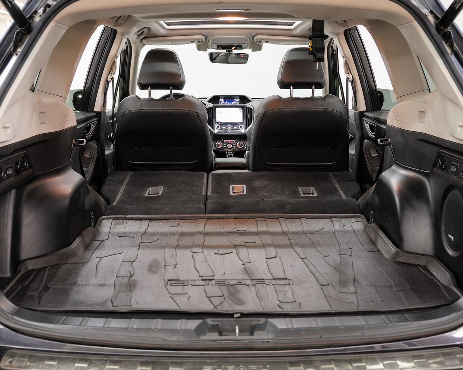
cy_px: 184
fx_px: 603
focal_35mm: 44
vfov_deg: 34.1
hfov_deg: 42.0
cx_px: 237
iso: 100
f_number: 5.6
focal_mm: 37.1
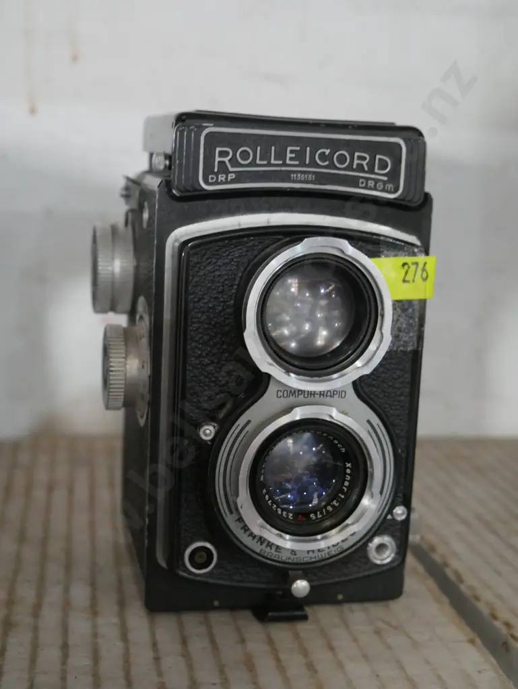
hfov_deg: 28.1
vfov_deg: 36.8
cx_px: 259
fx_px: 1037
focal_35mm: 52
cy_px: 344
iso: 3200
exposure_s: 1/40
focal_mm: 26
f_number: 5.3
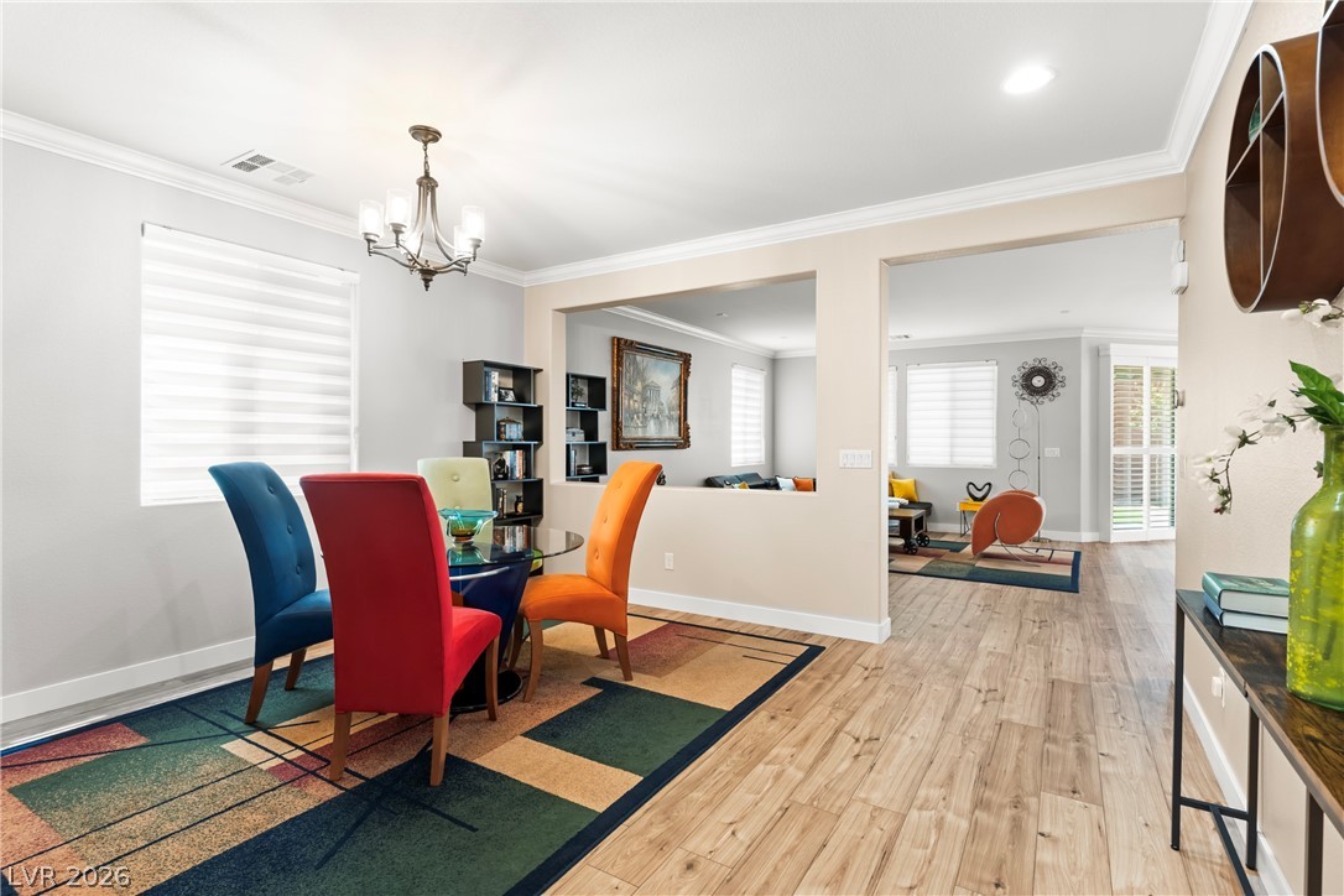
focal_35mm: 17
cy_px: 448
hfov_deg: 93.3
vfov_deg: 70.4
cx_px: 672
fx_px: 635
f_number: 8
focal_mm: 17
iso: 400
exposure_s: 1/5
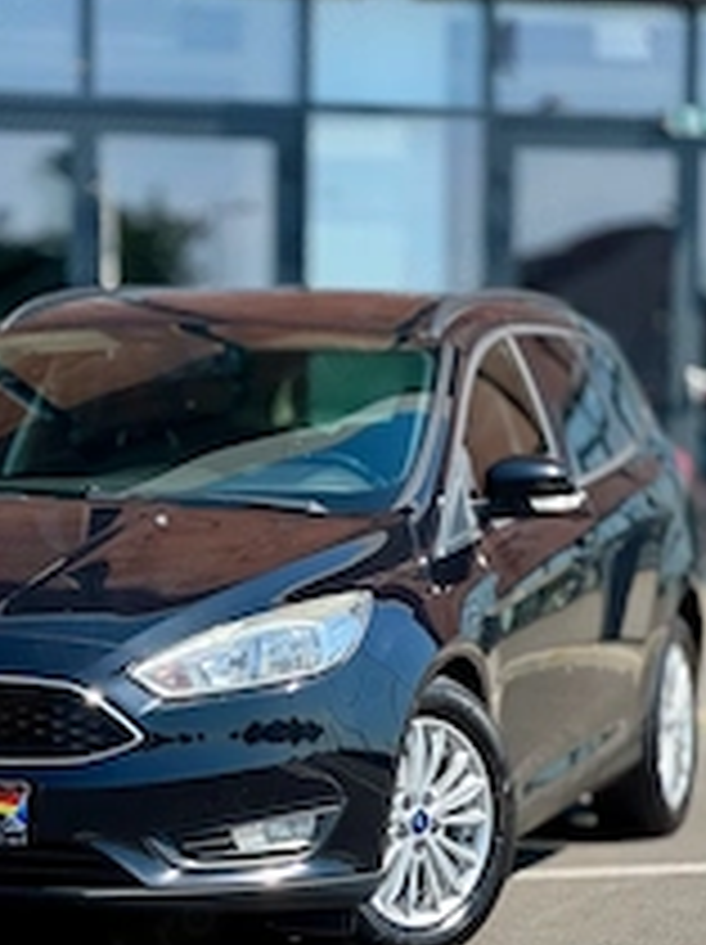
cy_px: 706
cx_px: 162
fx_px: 4006
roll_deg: +0.4
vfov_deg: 13.4
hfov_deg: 10.0
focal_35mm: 147
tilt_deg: -3.5
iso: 25
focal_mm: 9
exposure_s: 1/412
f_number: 2.8
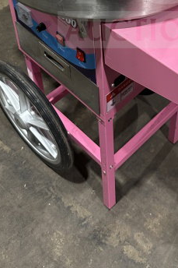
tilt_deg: -39.4
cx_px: 145
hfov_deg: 22.6
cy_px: -14
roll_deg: -1.7
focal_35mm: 59
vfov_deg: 30.9
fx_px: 438
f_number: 1.78
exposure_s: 1/63
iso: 250
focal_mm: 6.86
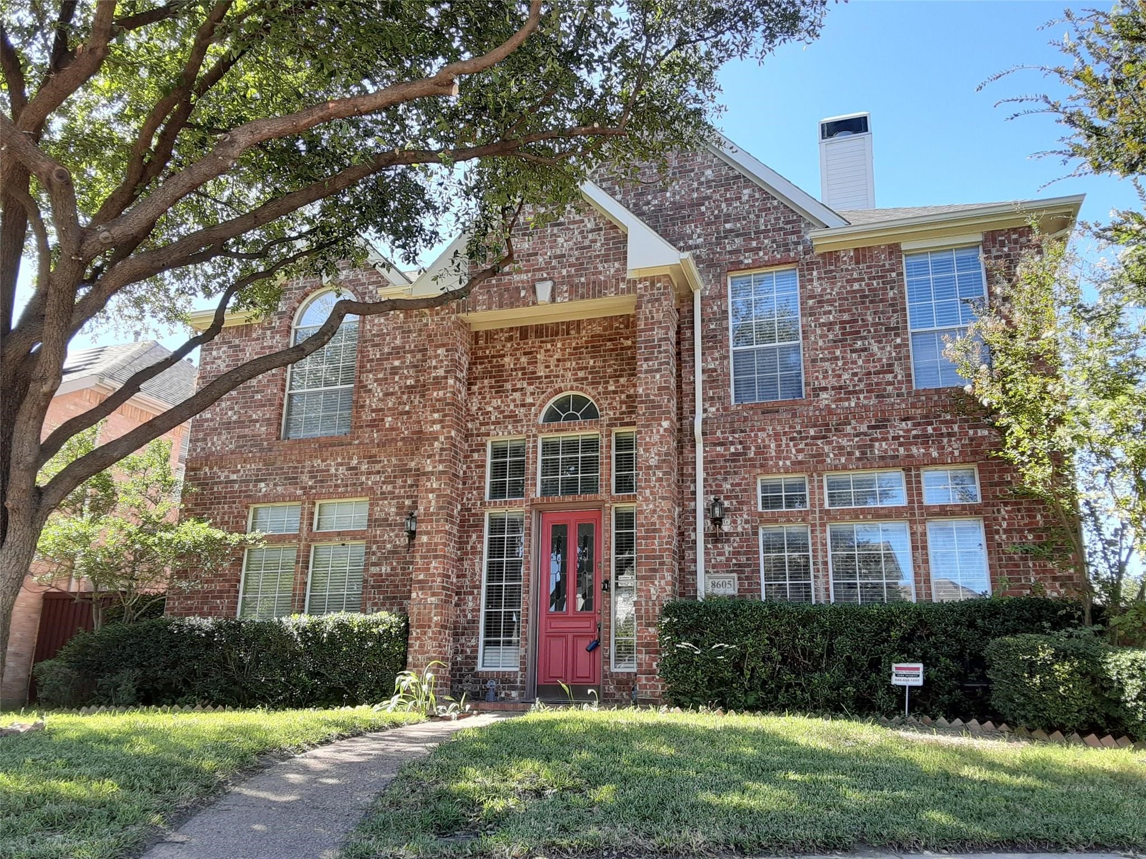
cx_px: 573
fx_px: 894
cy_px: 430
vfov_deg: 51.4
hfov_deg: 65.3
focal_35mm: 27
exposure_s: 1/268
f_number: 1.9
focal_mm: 2.91
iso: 40
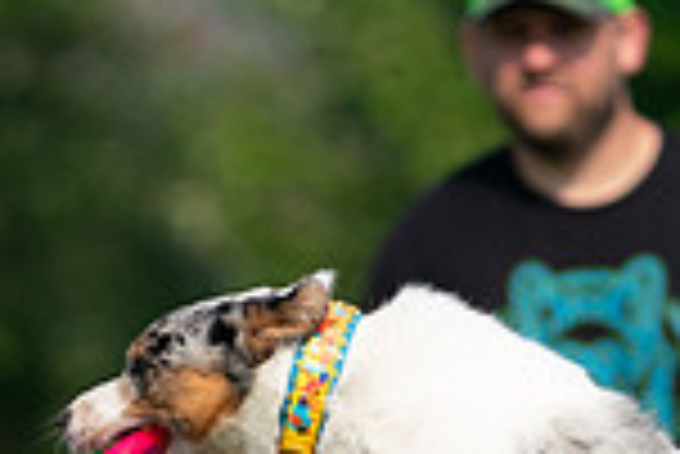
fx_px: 26658
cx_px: 279
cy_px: 861
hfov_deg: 1.5
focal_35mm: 1410
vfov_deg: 1.0
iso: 800
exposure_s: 1/4000
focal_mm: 368
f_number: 6.3
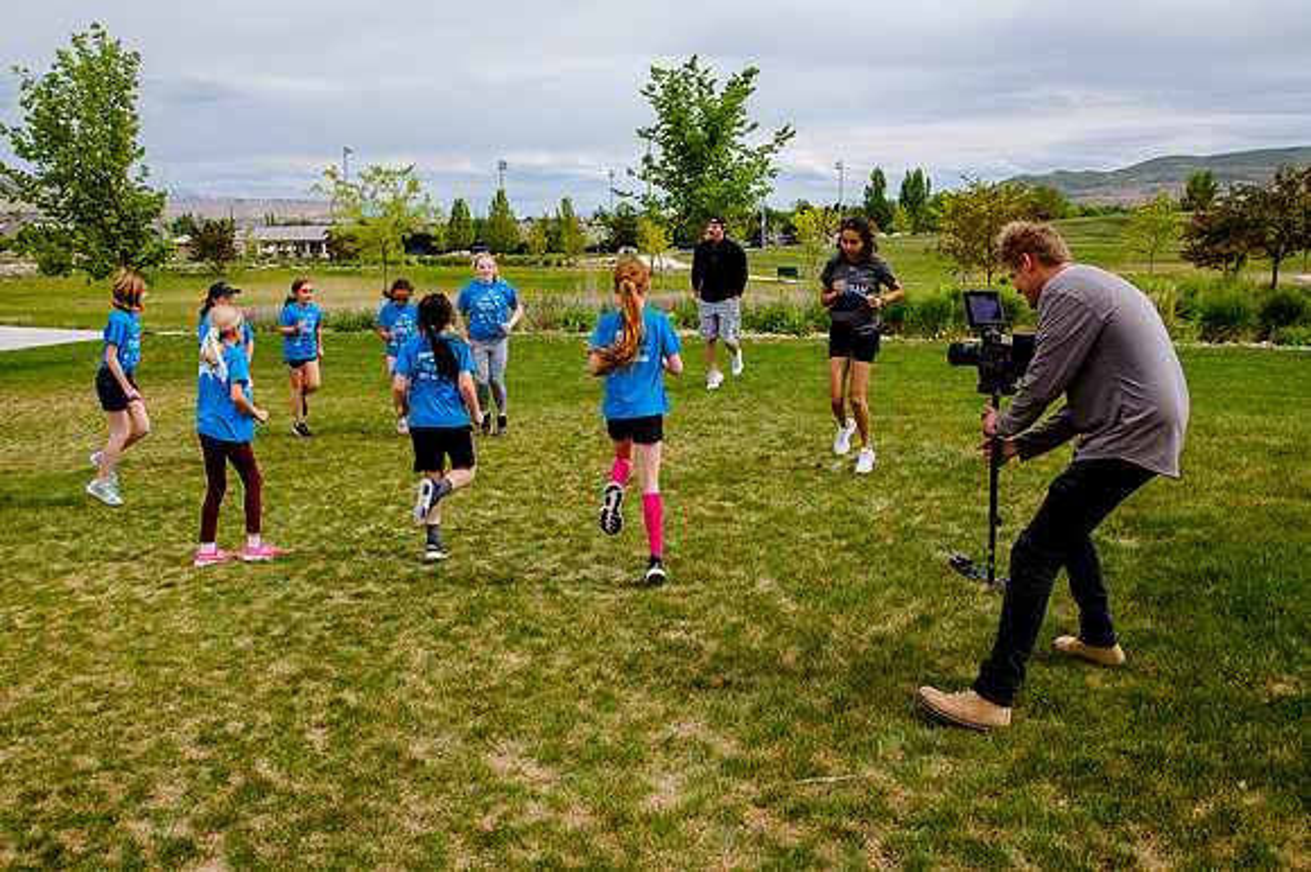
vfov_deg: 44.7
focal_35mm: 29
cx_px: 671
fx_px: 1061
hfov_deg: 63.4
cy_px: 459
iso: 200
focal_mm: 24
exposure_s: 1/400
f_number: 9
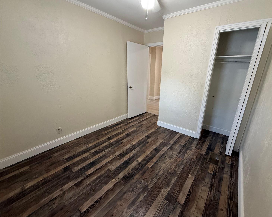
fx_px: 121
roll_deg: -2.8
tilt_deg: -18.9
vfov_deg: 84.0
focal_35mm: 15
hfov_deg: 96.5
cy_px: 109
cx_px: 149
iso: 250
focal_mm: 2.22
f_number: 2.2
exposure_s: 1/120
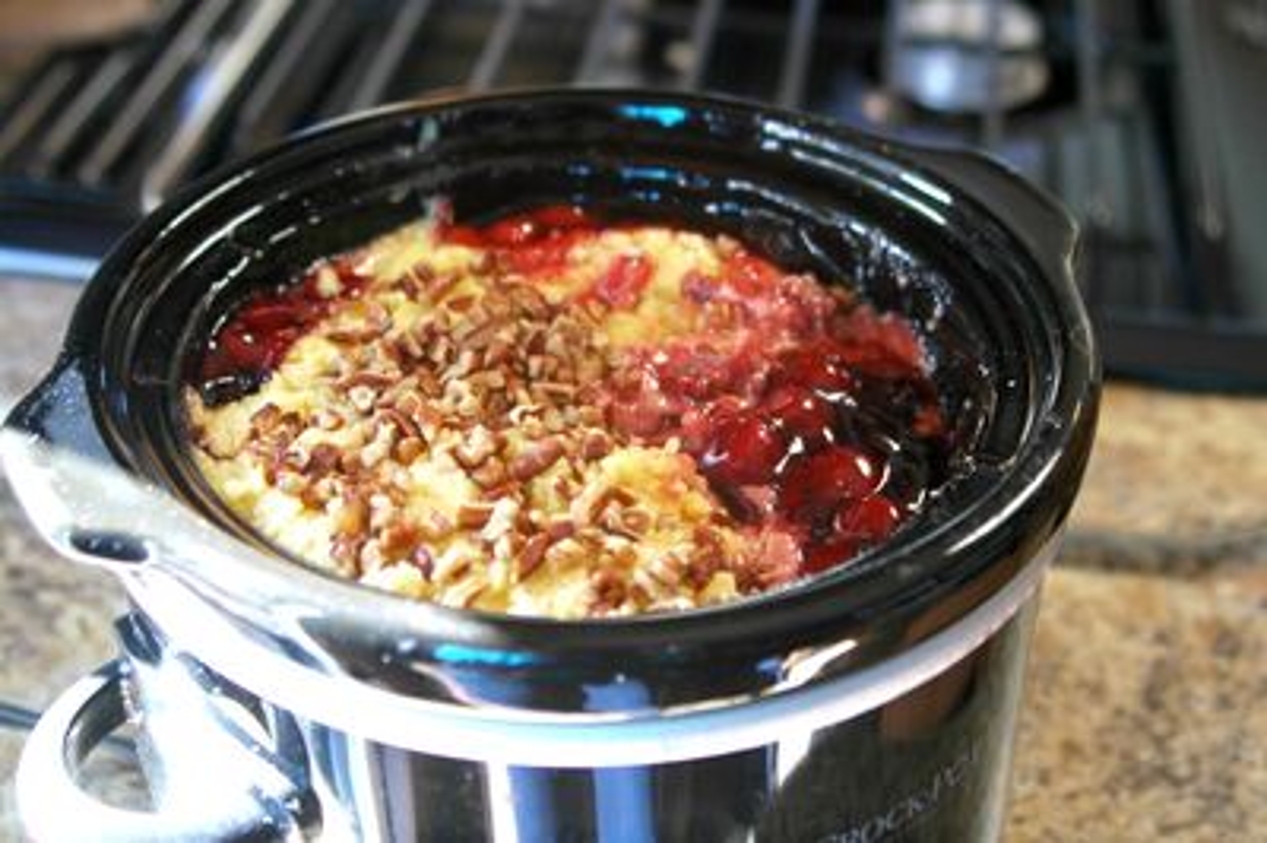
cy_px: 422
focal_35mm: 63
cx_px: 634
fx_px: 2215
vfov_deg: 21.5
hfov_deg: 31.9
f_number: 4.2
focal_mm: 42
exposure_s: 1/40
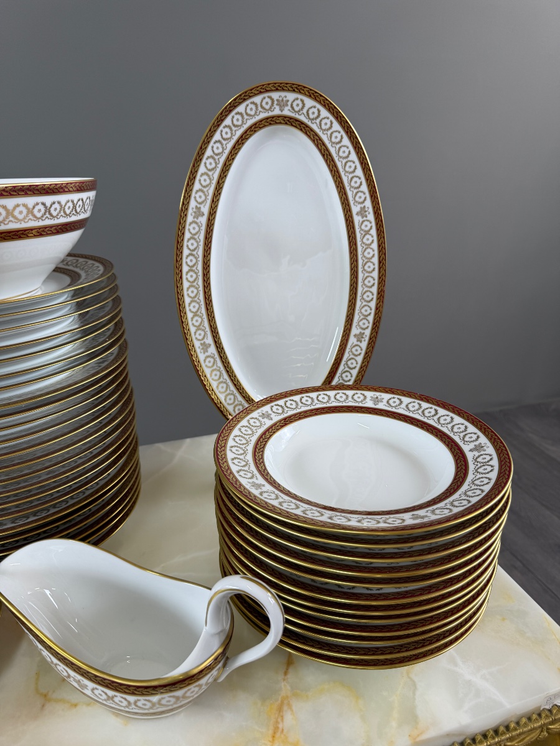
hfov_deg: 56.8
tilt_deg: -21.7
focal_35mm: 24
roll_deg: -0.3
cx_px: 280
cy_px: 373
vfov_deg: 71.6
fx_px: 518
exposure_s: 1/100
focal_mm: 6.76
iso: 80
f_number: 1.78
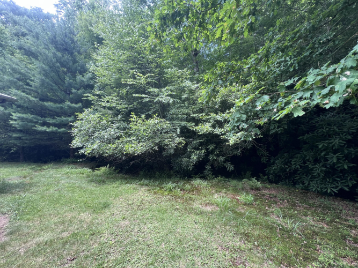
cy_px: 134
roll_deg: -2.4
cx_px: 179
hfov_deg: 106.2
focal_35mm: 13
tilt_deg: +2.5
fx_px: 134
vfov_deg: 89.9
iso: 50
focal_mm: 1.57
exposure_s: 1/99
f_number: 1.8
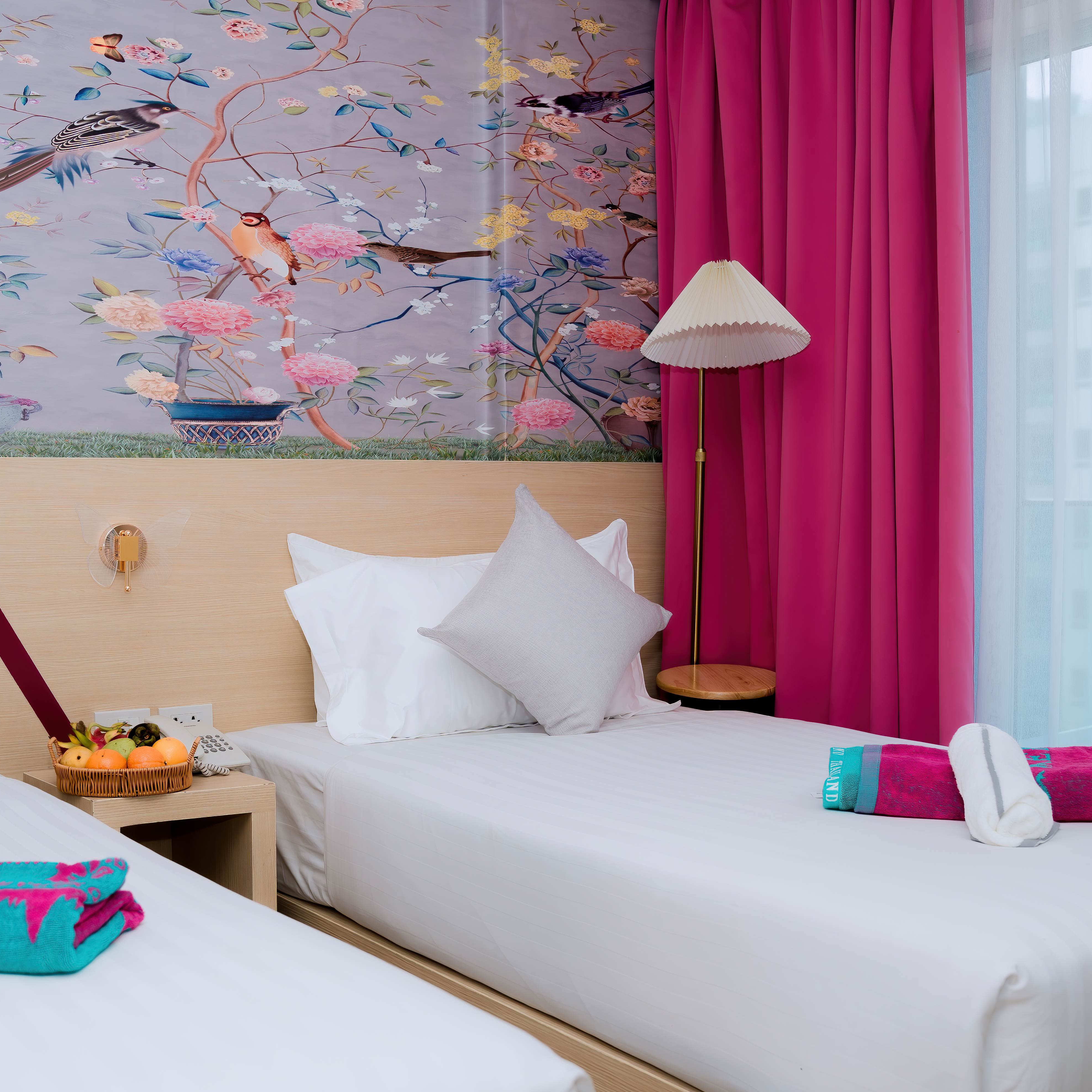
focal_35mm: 42
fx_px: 1499
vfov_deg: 40.0
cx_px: 384
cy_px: 601
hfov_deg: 39.6
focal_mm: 28
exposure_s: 1/100
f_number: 4
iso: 125
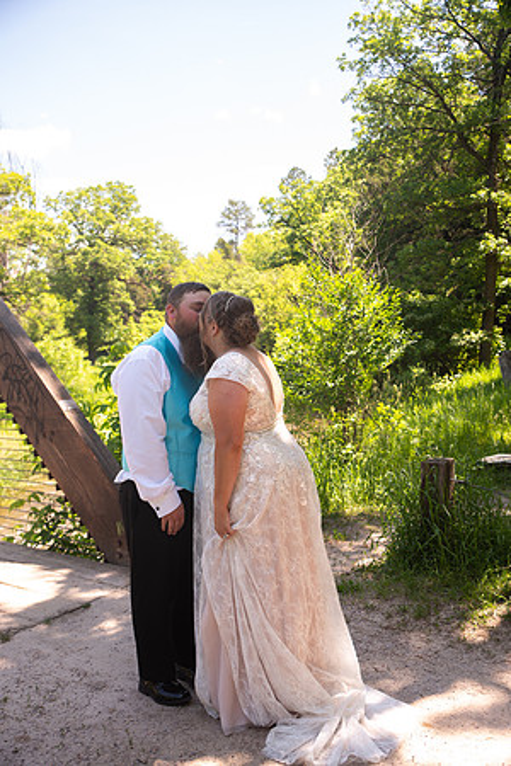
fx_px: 745
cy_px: 383
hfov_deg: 37.9
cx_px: 256
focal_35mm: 35
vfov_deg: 54.4
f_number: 3.5
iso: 31
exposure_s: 1/125
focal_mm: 35
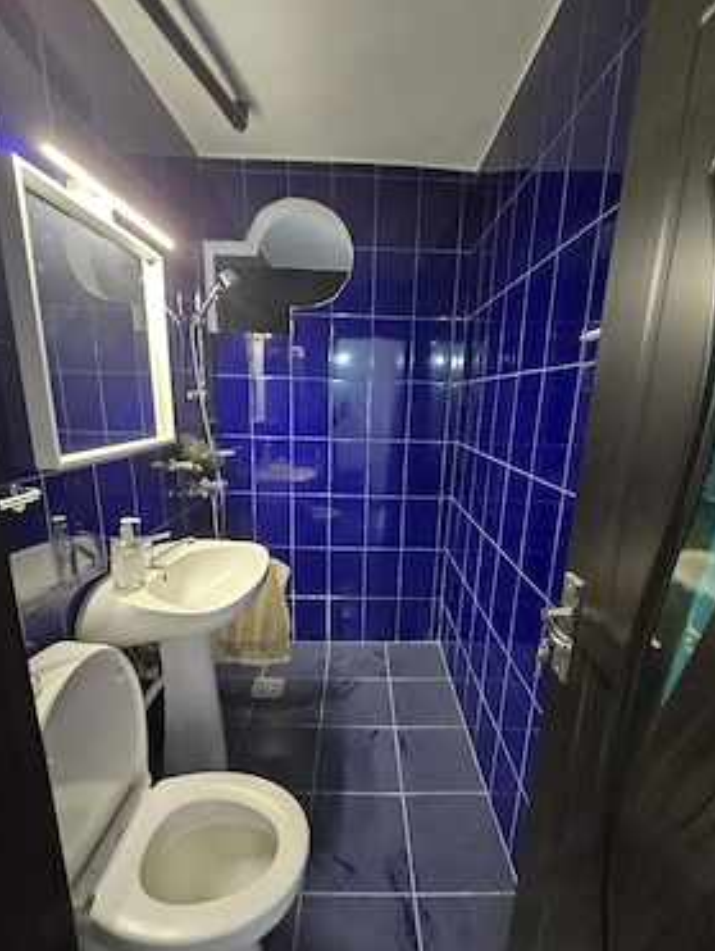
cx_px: 369
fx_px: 385
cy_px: 505
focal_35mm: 14
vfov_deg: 101.9
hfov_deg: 85.7
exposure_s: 1/30
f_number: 2.2
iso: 1250
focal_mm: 2.2
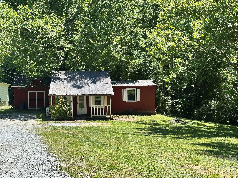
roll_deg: -0.6
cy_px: 89
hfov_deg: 39.7
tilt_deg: -2.4
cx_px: 119
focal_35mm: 48
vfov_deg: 30.3
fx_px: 330
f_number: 1.78
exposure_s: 1/1323
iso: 64
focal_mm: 6.86
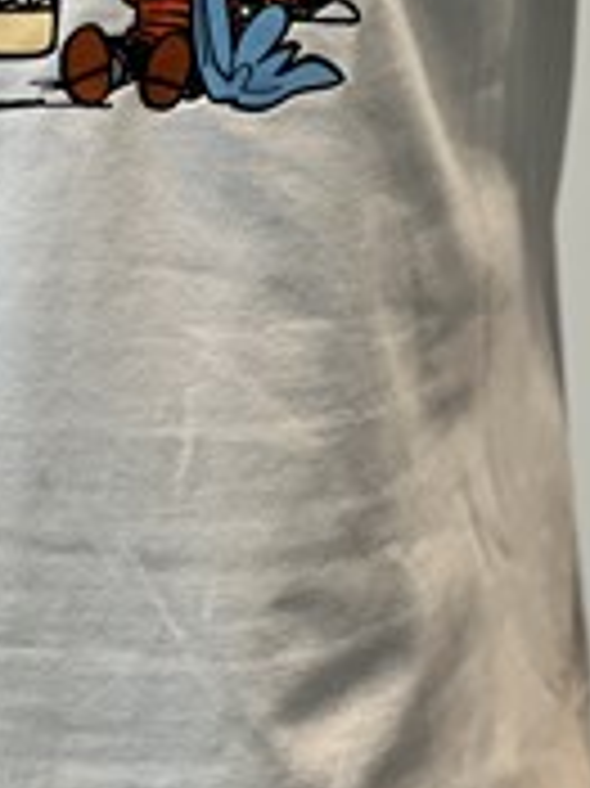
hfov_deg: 8.1
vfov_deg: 10.8
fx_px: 4141
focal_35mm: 182
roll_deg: +0.0
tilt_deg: -14.3
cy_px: 20
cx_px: 14
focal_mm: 9
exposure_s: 1/121
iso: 80
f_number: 2.8
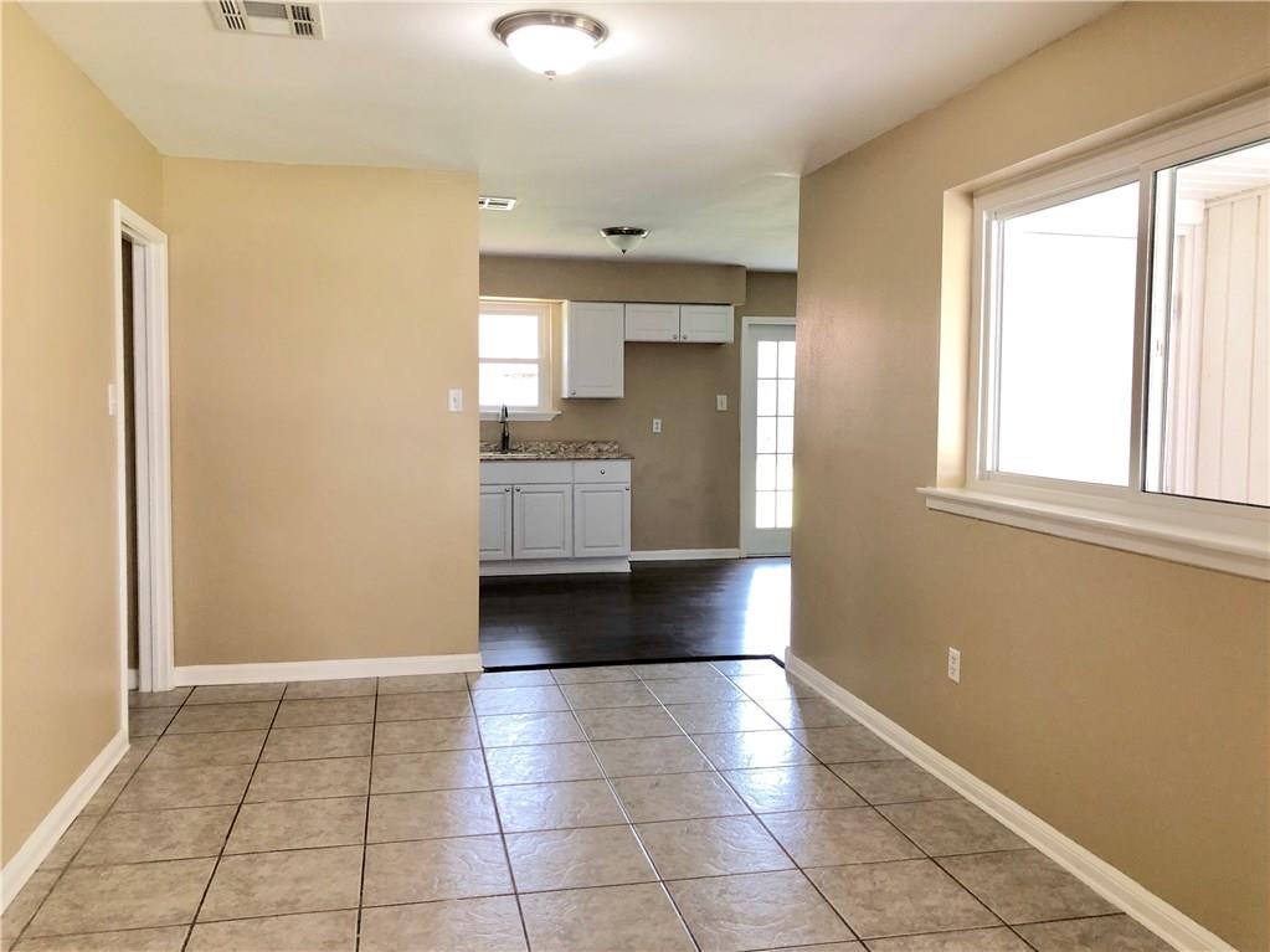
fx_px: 1027
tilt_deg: -3.8
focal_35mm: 28
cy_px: 476
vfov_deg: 49.7
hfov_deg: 63.4
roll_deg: -0.7
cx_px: 635
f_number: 1.8
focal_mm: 3.99
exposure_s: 1/30
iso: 40
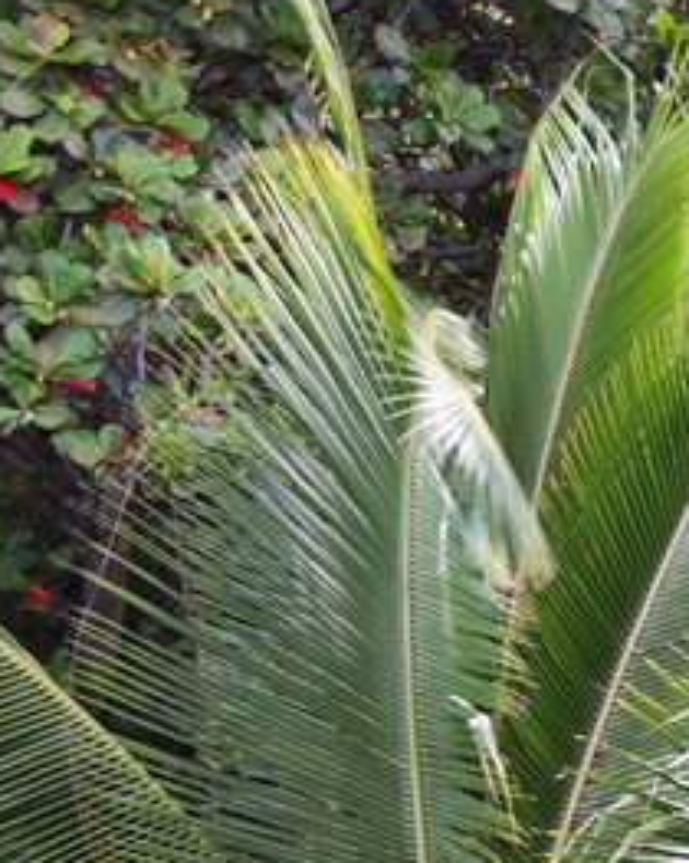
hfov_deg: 14.5
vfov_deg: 20.7
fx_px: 2297
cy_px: 840
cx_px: 1335
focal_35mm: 90
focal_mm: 10.4
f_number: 1.8
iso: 125
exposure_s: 1/50
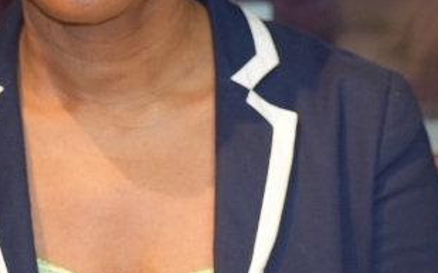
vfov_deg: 7.5
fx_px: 2077
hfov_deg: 12.0
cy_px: -18
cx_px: 152
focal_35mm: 174
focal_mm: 55
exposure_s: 1/60
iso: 900
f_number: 4
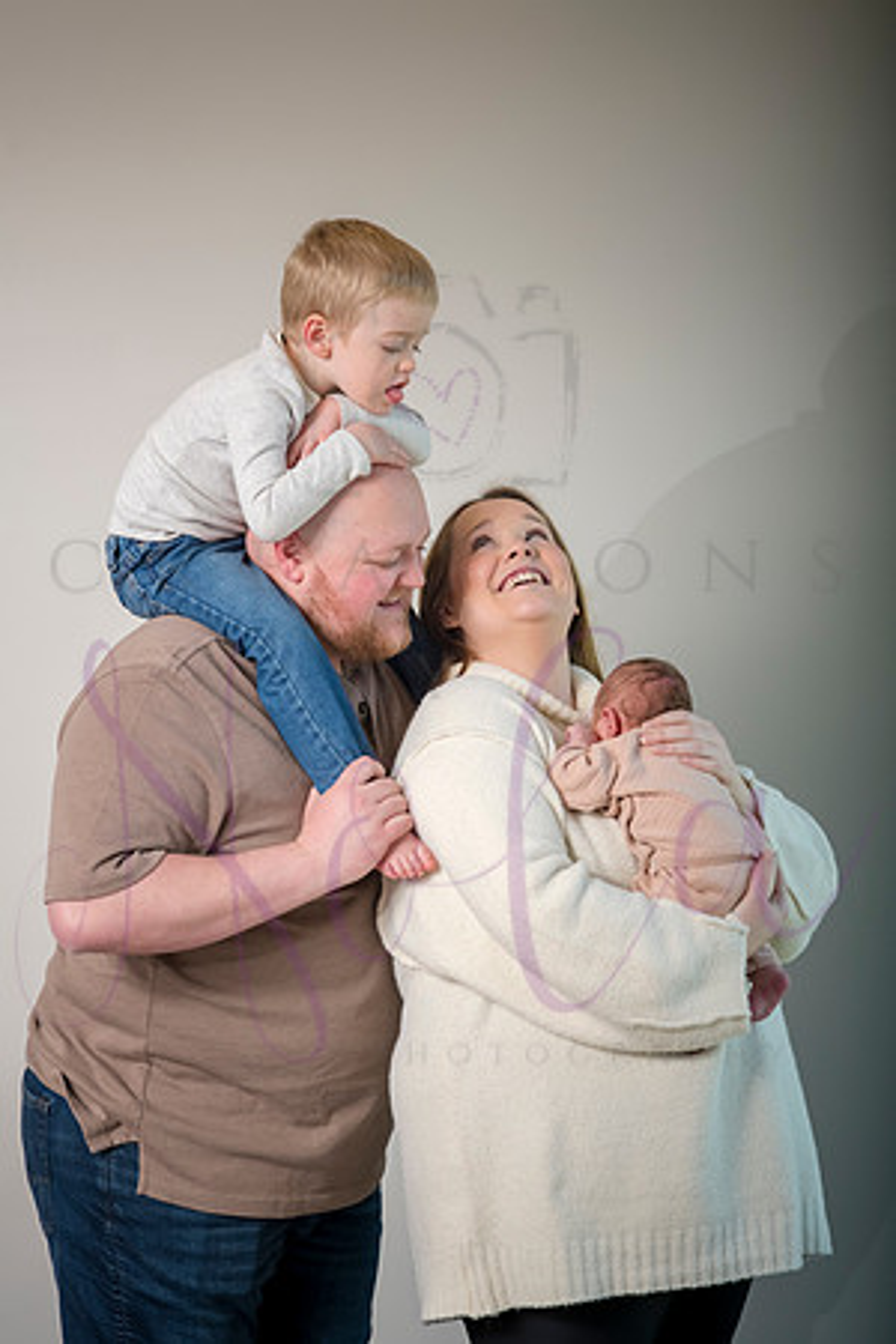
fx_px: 3173
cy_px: 672
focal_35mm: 85
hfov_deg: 16.1
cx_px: 448
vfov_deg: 23.9
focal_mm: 85
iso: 500
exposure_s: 1/250
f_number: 8
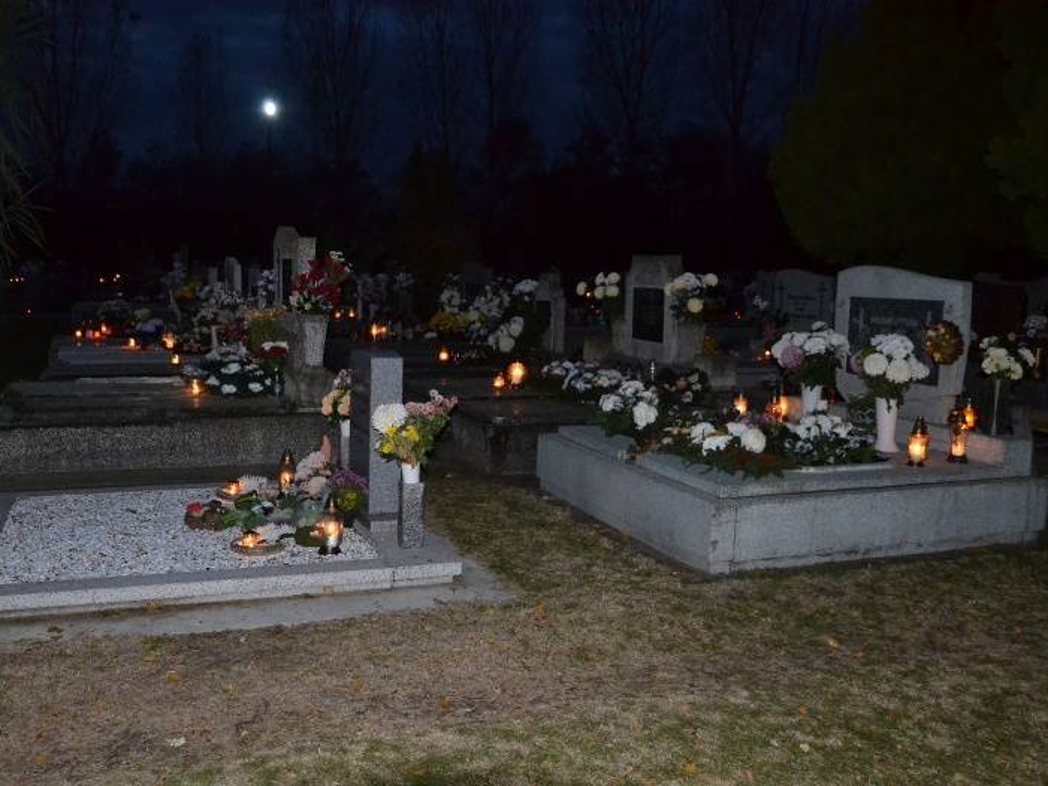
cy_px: 395
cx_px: 465
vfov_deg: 41.2
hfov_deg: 53.1
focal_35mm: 35
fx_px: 1046
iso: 3200
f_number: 3.8
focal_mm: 21
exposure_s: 1/60
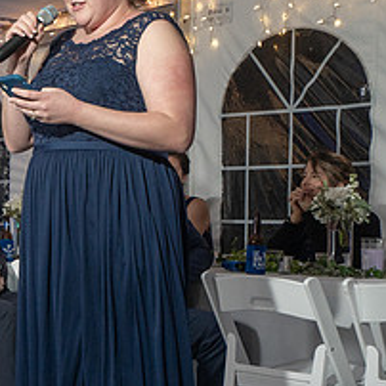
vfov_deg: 18.1
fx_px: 1211
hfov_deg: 17.4
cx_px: -65
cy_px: 262
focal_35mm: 96
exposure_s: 1/250
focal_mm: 35
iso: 2000
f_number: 5.6
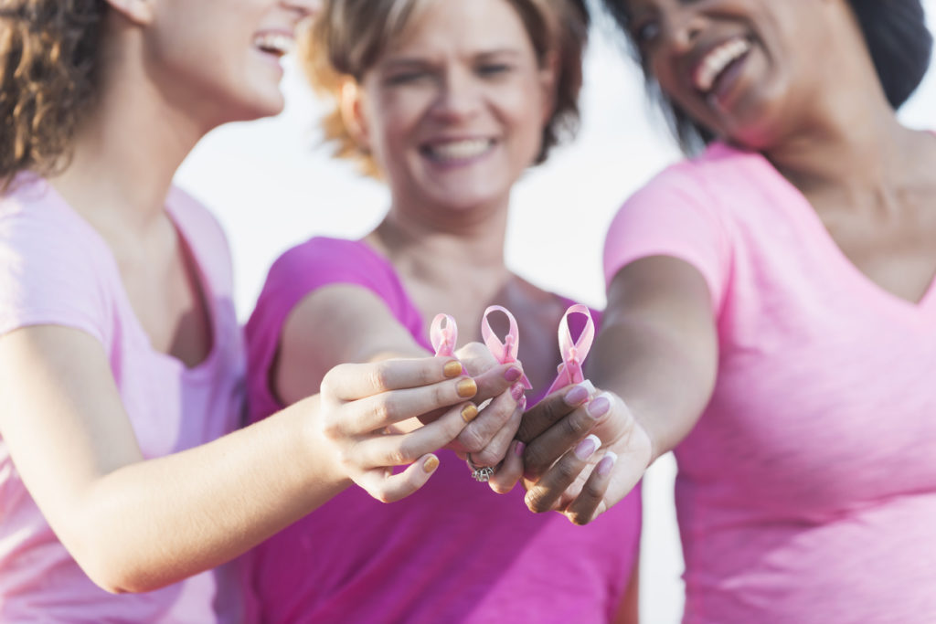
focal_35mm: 140
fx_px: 3640
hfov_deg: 14.7
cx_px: 468
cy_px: 312
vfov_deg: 9.8
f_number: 4
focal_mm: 140
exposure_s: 1/200
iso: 250
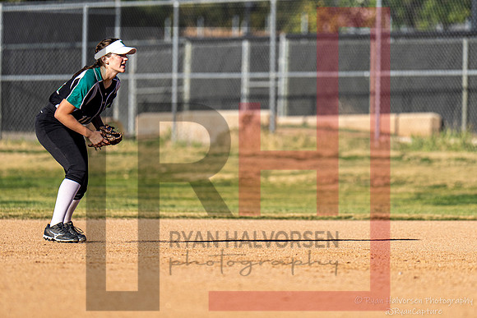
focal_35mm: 325
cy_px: 124
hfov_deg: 6.3
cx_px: 283
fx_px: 4314
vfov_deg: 4.2
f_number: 2.8
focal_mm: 200
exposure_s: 1/2500
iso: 100
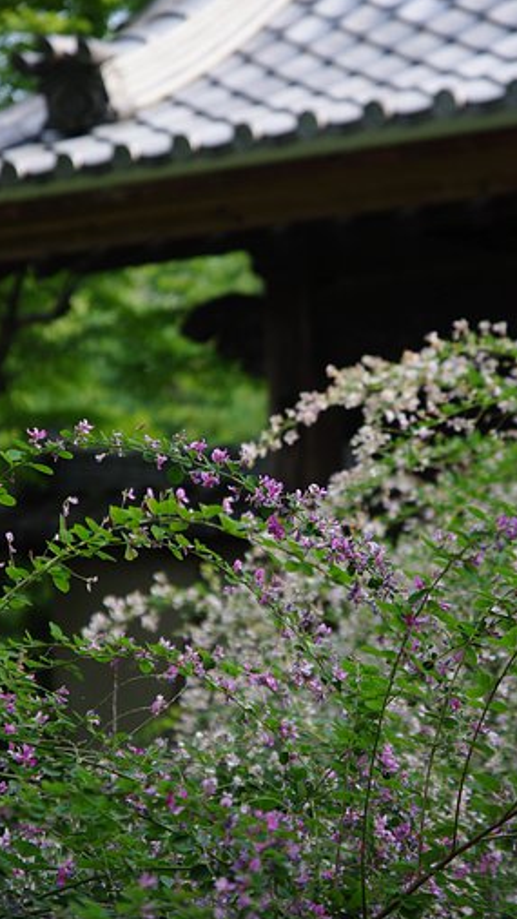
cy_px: 459
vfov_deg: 19.3
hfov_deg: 10.9
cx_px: 293
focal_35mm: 111
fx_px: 2707
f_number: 4.5
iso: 200
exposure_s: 1/100
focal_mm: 70
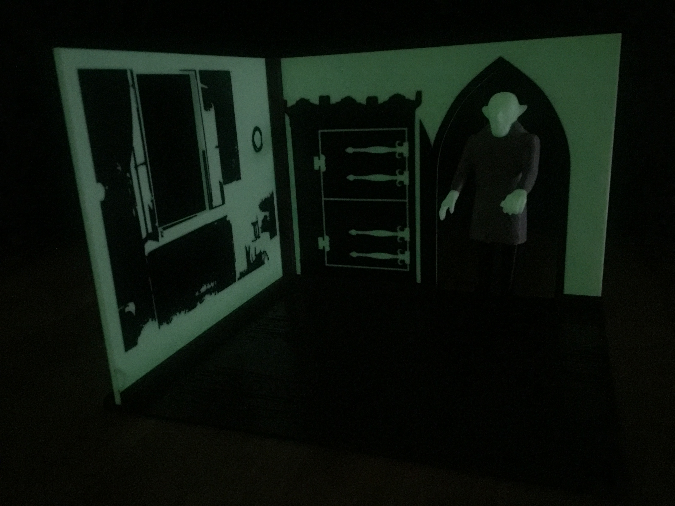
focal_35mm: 29
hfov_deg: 61.7
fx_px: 565
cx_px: 338
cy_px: 253
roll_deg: +1.5
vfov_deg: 48.2
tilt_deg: -16.5
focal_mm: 4.15
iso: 500
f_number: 2.2
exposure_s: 1/4
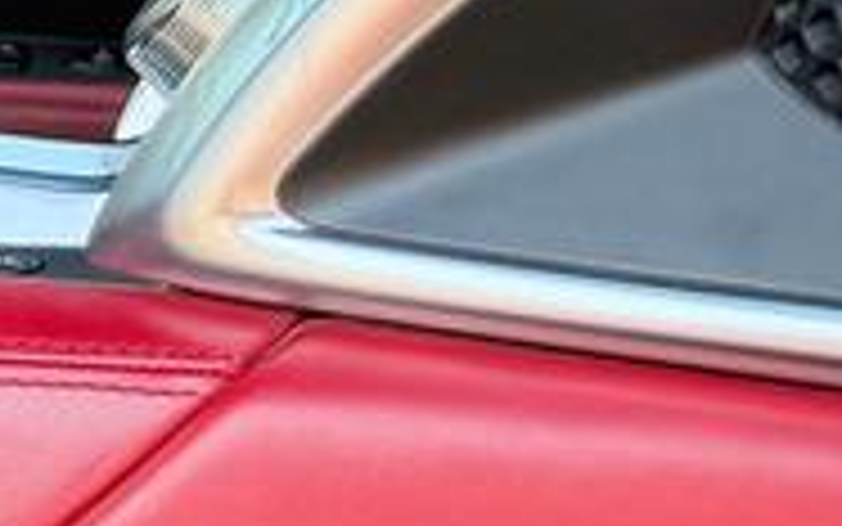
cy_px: -342
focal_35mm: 174
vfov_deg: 7.4
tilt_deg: -0.4
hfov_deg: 8.8
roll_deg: +1.2
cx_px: -2035
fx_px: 3994
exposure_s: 1/173
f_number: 1.78
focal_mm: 6.76
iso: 80
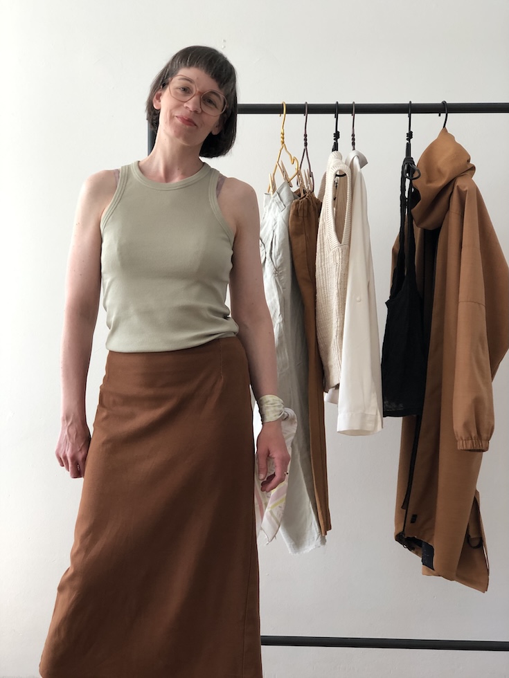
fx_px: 1118
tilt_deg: +0.5
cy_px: 339
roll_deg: -0.6
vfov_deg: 33.8
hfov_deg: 25.7
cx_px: 254
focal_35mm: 57
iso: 32
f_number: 2.8
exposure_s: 1/30
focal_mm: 6.6
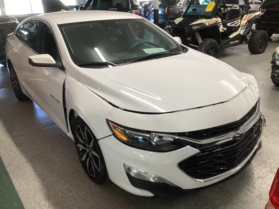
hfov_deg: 58.4
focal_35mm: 31
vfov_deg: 45.4
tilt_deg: -23.1
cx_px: 140
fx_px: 250
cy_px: 104
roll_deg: +1.6
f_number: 2.4
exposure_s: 1/60
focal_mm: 3.3
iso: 160
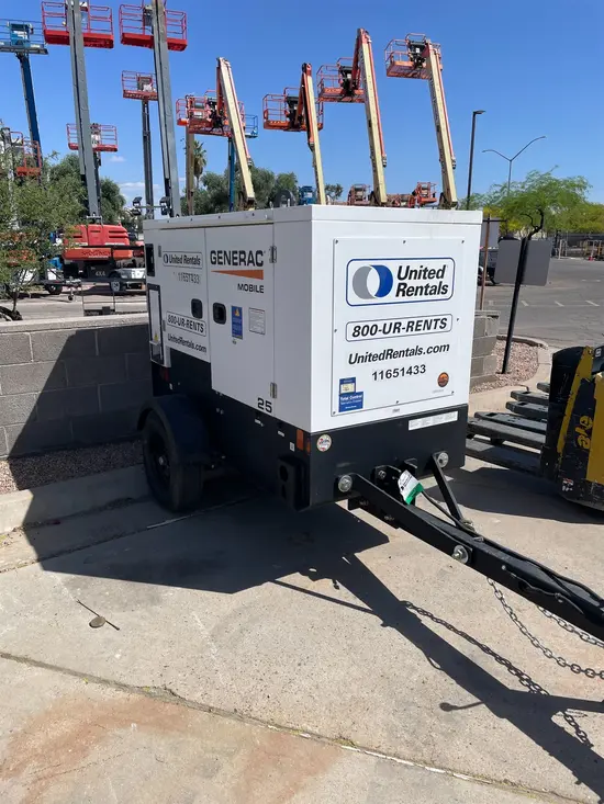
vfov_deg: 67.3
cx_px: 302
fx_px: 605
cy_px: 402
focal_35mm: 26
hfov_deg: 53.1
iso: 32
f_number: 1.6
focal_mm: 4.2
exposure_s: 1/5051
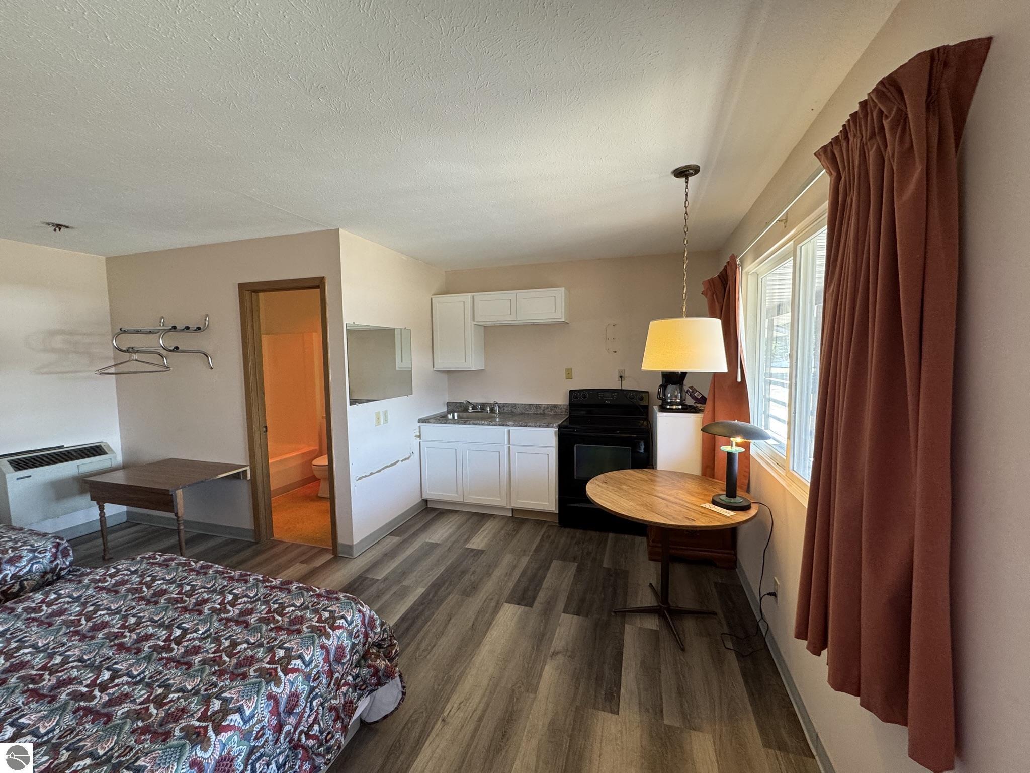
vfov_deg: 85.7
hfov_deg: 102.1
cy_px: 386
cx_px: 515
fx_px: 417
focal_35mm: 14
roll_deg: +1.4
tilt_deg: -4.0
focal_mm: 2.22
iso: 200
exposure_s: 1/120
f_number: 2.2
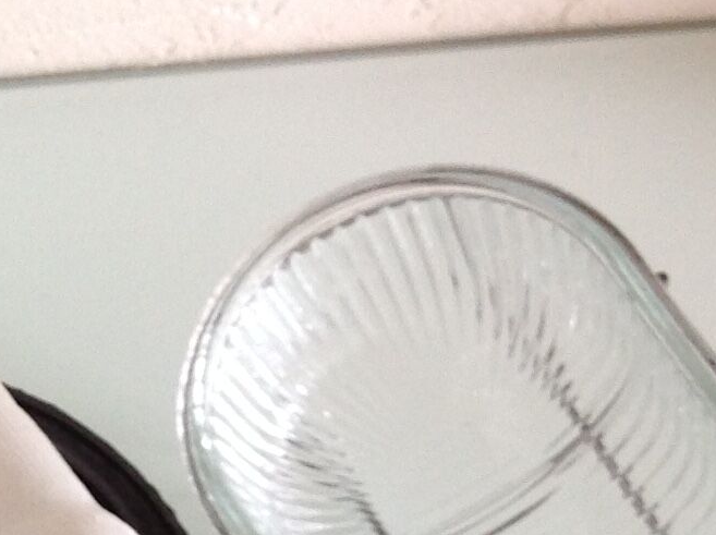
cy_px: 667
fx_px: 2851
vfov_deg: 10.5
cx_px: -414
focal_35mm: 138
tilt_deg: -52.5
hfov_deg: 13.4
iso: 80
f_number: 2.4
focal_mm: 4.28
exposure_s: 1/15
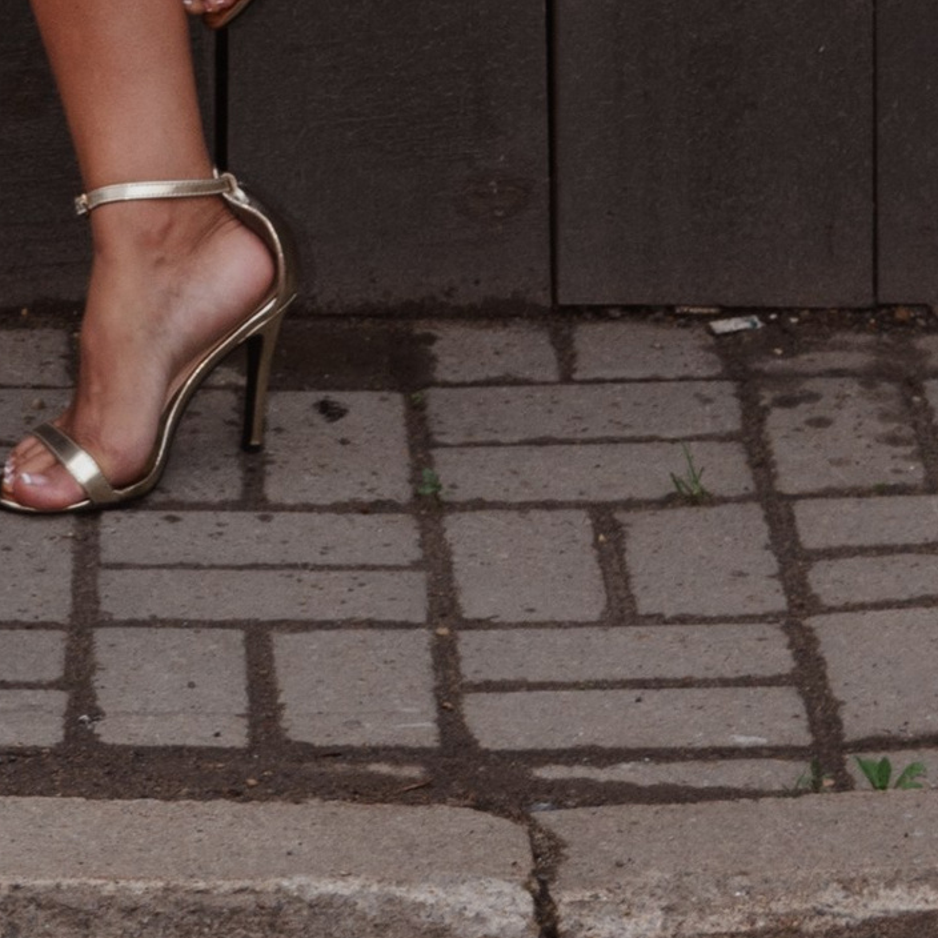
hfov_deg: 7.4
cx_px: -396
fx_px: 7112
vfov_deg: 7.2
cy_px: -1147
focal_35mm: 232
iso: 250
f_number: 10
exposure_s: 1/40
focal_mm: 50
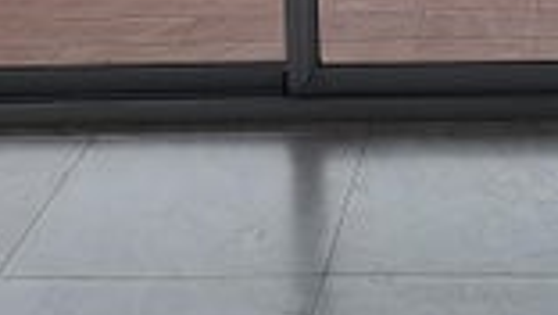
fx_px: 1584
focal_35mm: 107
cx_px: 483
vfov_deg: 10.0
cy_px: -430
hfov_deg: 19.7
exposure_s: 1/164
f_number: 1.8
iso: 50
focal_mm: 5.23
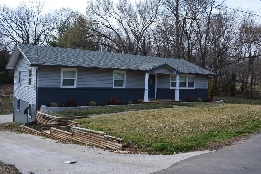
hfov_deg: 53.1
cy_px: 87
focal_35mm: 36
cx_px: 130
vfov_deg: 36.9
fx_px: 261
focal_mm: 24
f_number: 11
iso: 200
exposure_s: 1/100
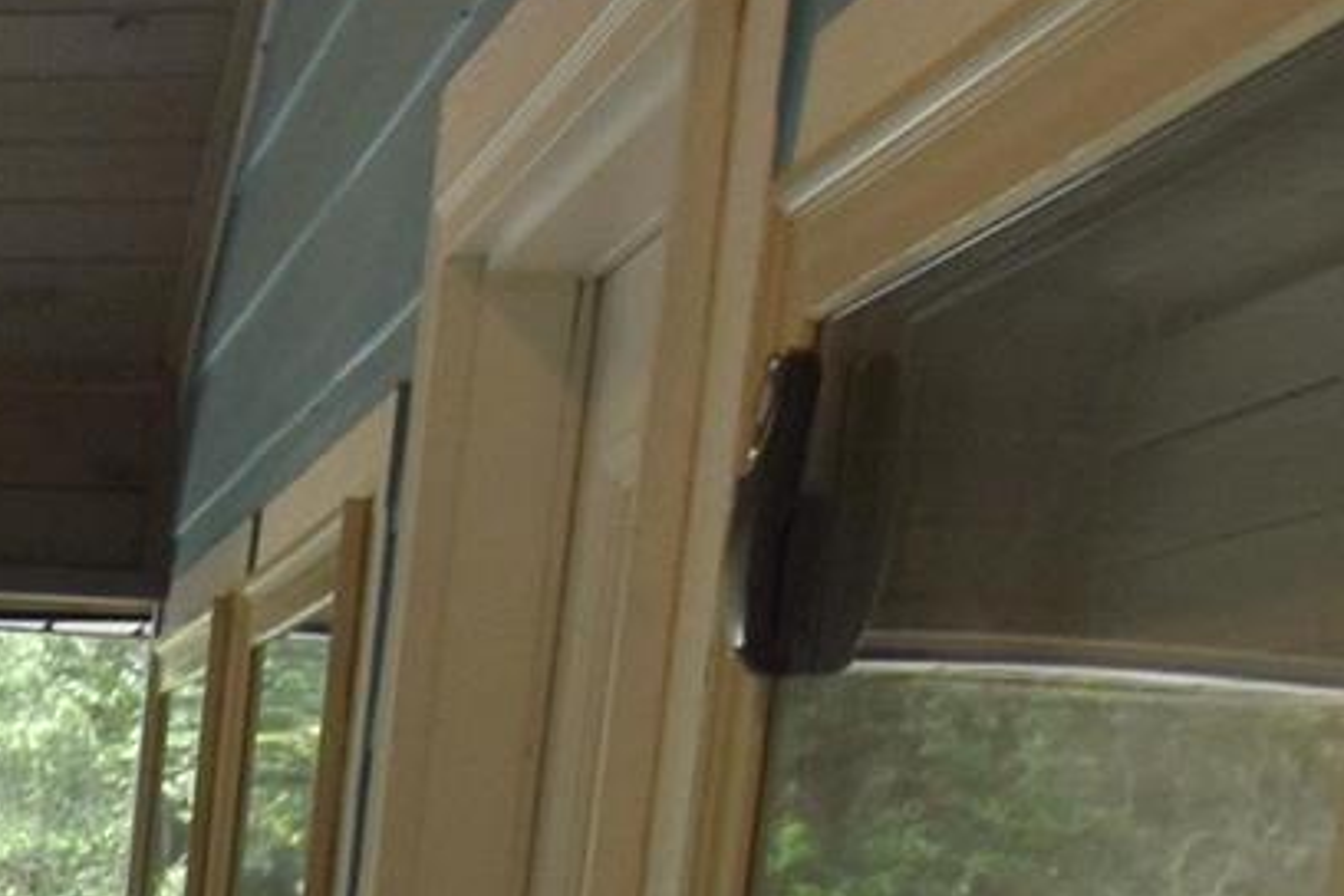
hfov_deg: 15.4
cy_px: 1535
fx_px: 4218
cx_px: -1130
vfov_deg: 11.4
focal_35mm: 113
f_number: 8
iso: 320
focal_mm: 10
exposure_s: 1/60
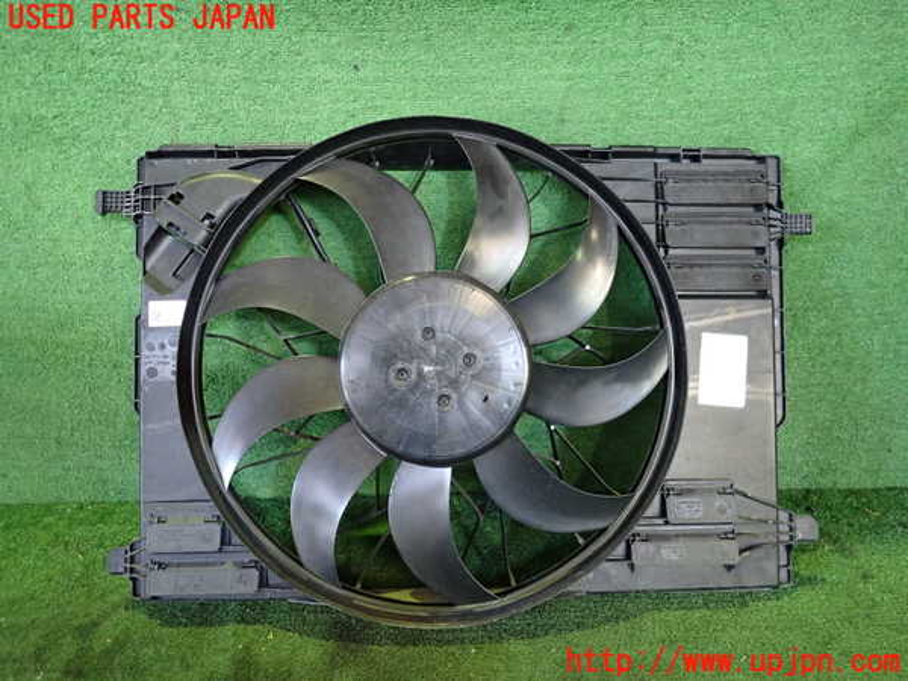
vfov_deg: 54.9
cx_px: 454
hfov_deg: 69.4
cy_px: 340
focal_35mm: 25
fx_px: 656
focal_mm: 4.5
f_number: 2
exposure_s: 1/30
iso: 640
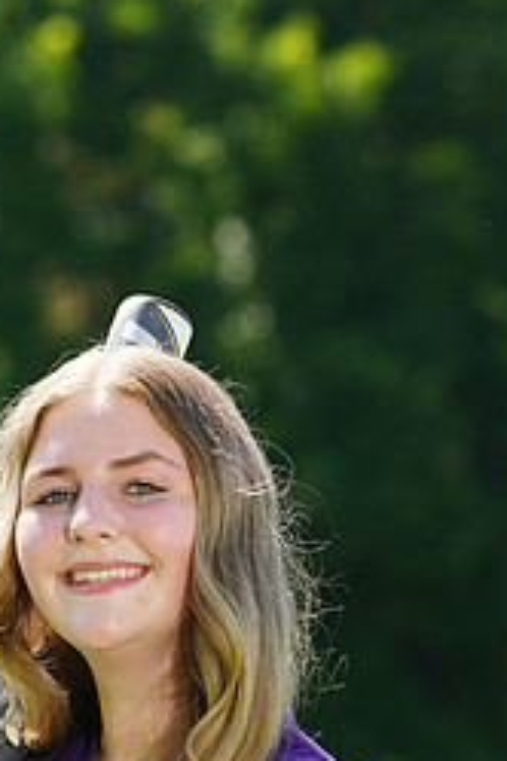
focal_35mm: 618
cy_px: 853
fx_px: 13054
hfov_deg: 2.2
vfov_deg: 3.3
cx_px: 55
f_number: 10
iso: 200
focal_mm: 265
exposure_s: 1/125
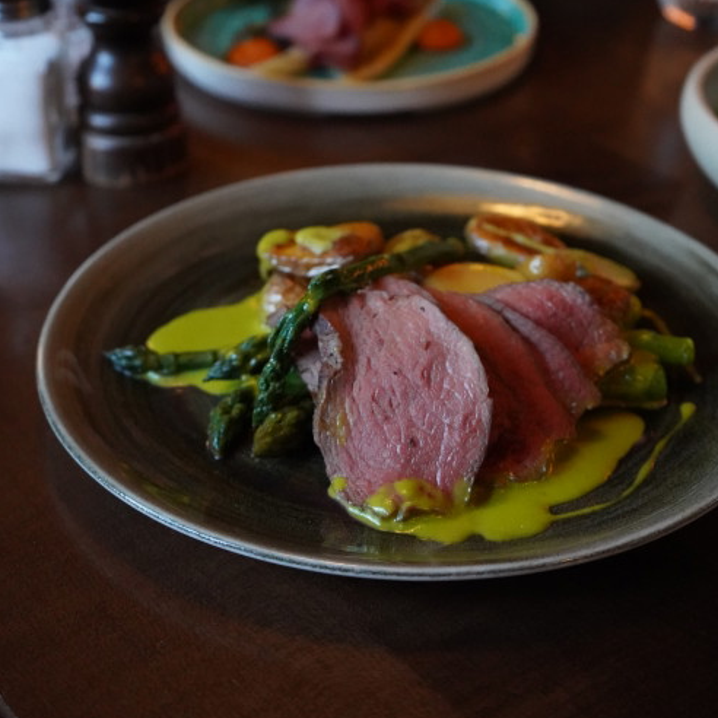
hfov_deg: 30.0
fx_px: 1338
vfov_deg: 29.7
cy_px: 201
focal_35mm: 57
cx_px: 362
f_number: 4.5
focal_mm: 44
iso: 12800
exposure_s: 1/400
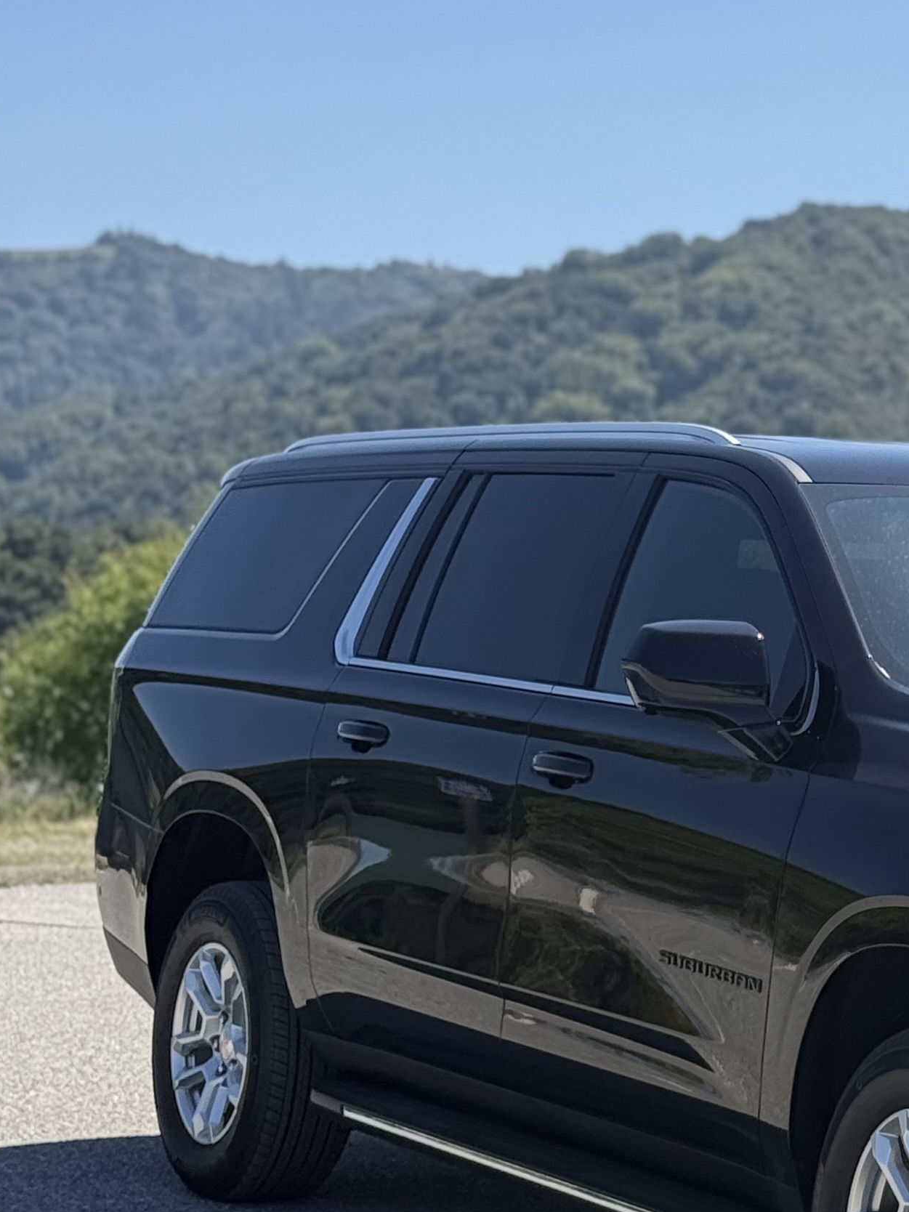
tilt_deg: +1.9
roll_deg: -2.1
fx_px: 4061
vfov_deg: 17.0
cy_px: 568
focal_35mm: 116
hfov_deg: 12.5
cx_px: 1067
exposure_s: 1/2762
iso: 100
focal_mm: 6.76
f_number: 1.78
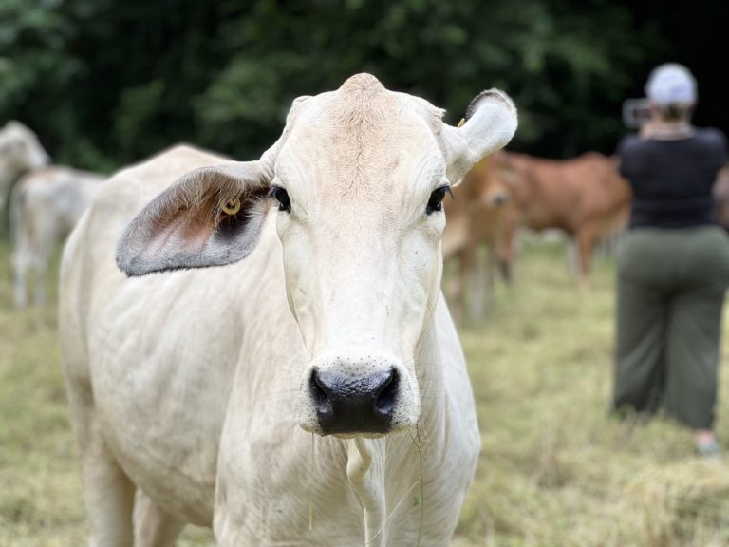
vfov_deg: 19.1
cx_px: 364
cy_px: 274
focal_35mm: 77
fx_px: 1622
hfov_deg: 25.3
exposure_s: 1/168
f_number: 2.8
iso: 25
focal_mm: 9
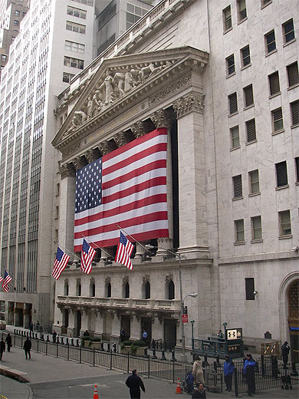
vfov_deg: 49.0
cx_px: 150
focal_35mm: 38
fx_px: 438
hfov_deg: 37.7
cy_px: 200
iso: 80
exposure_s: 1/160
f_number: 3.3
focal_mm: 6.3
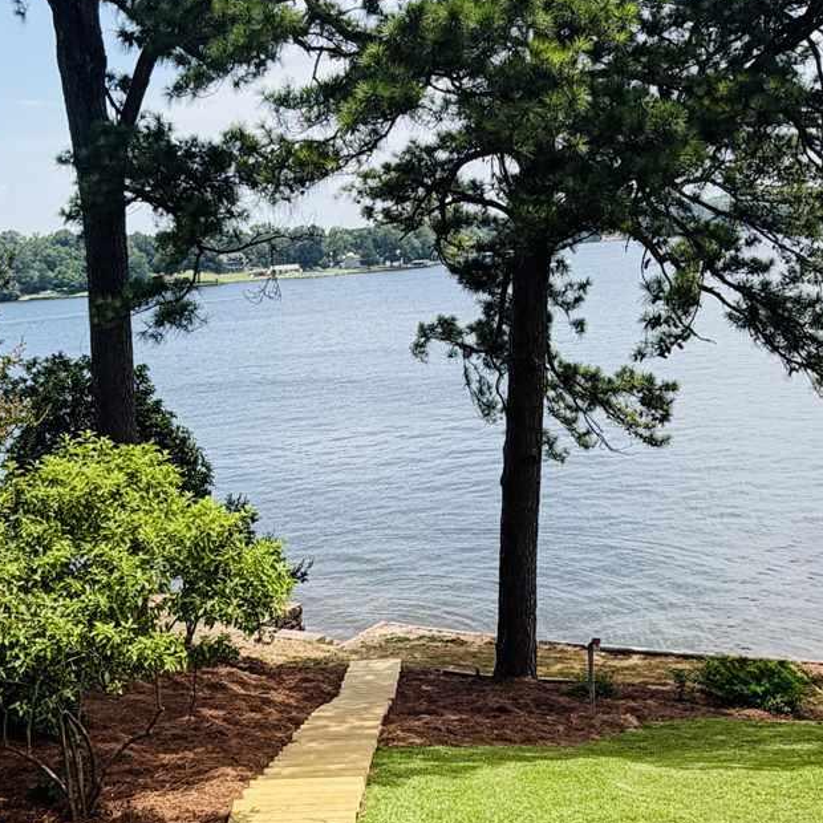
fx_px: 1237
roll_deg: +4.3
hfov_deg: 36.6
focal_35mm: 46
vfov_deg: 36.7
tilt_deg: -9.7
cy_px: 491
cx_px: 324
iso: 25
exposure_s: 1/770
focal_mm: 2.22
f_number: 2.2
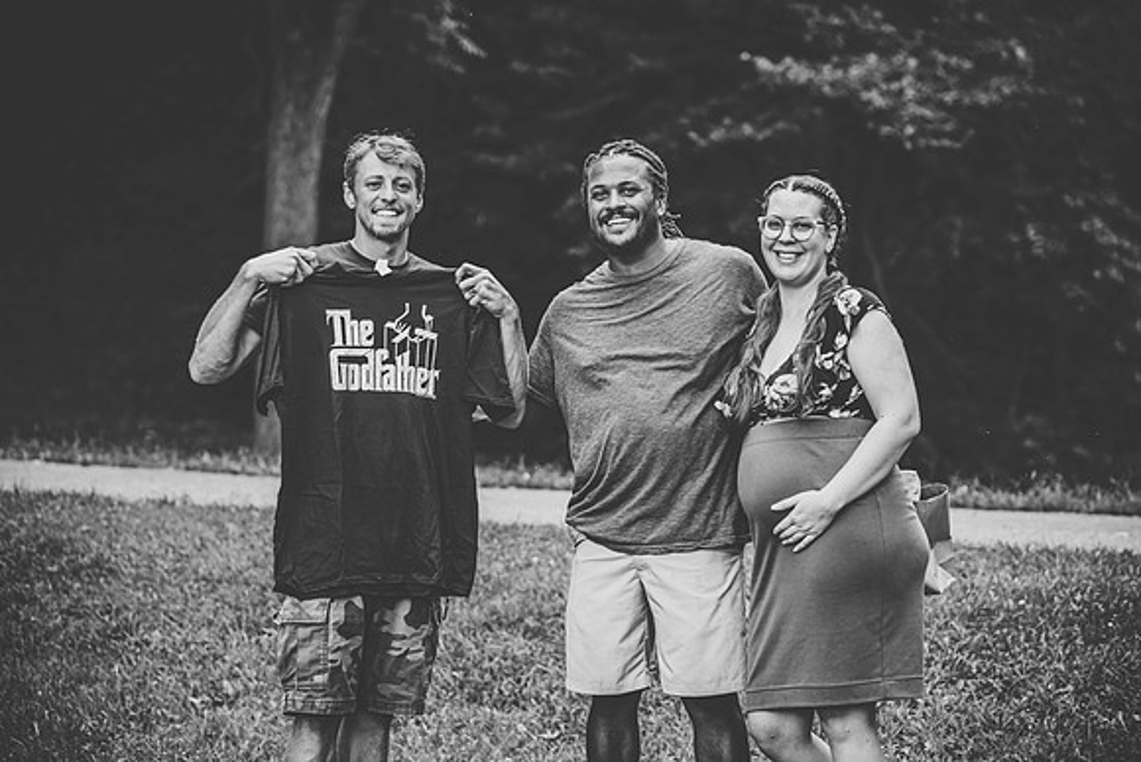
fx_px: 3867
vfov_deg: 11.2
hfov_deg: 16.8
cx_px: 570
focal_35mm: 122
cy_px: 381
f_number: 3.5
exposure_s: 1/125
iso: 400
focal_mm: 122
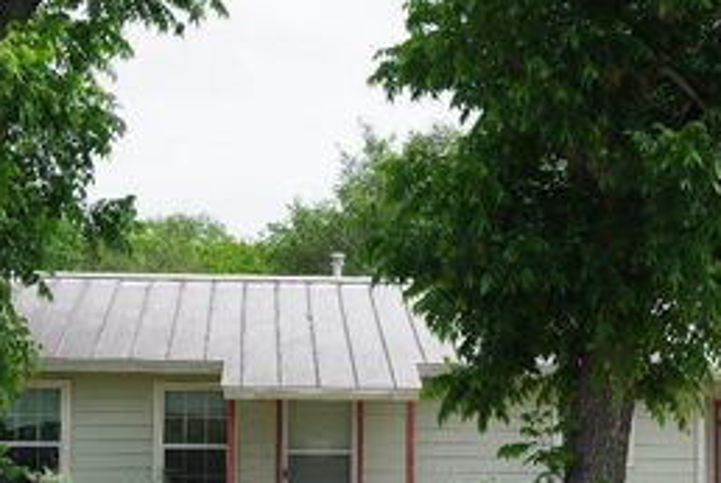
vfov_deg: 15.3
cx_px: 416
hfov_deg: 22.8
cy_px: 374
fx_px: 1786
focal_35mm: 89
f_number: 8
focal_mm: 31
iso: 200
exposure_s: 1/250
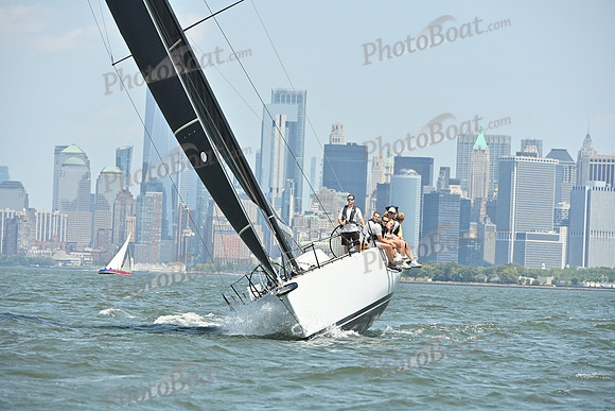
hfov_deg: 10.3
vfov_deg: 6.9
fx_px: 3417
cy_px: 206
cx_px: 308
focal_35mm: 200
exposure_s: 1/1250
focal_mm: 200
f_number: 7.1
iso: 320
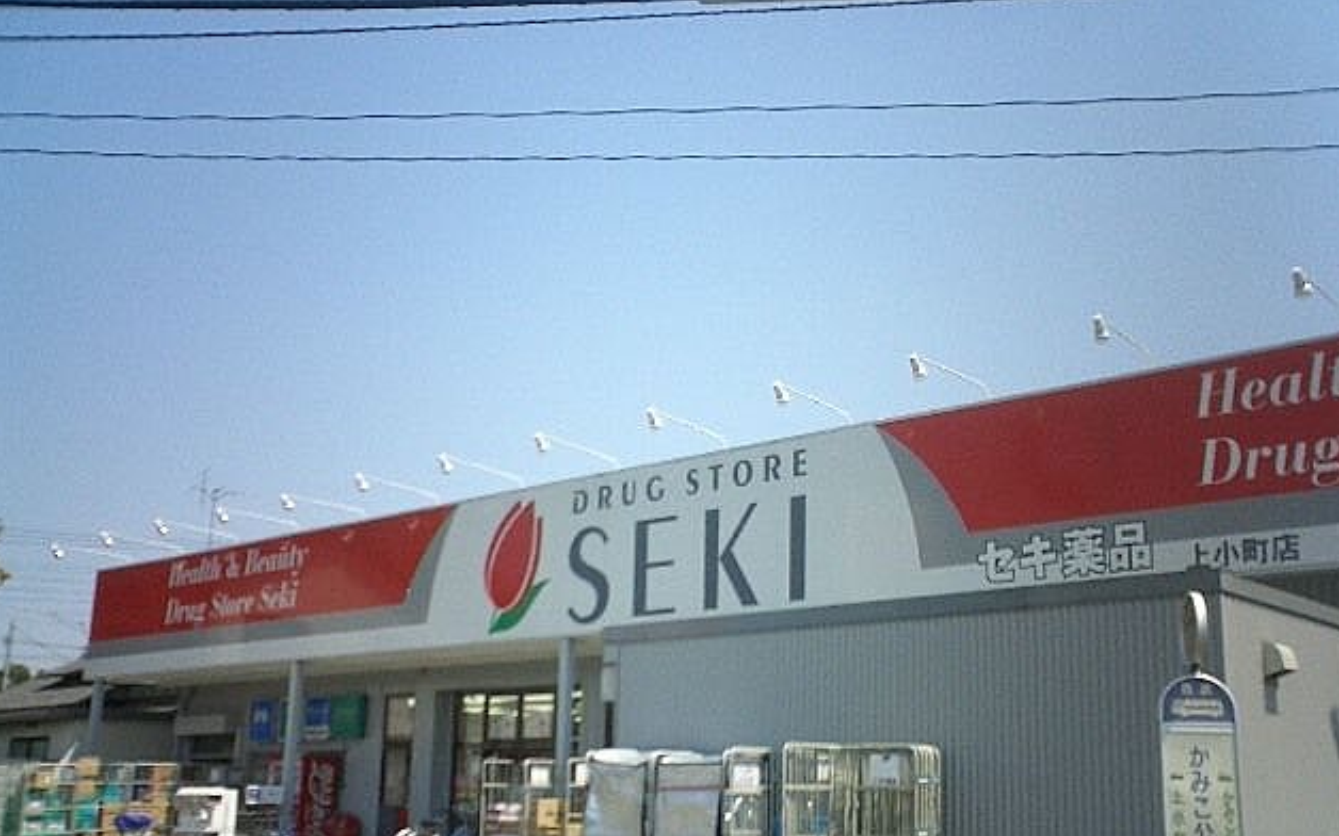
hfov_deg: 49.3
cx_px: 672
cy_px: 503
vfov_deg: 31.9
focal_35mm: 40
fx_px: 1459
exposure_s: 1/1000
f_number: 3.5
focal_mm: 5.6
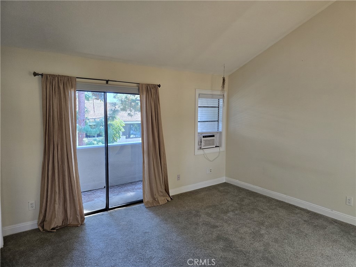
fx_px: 237
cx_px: 178
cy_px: 134
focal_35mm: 23
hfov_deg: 73.9
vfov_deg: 58.9
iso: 160
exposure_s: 1/120
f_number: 1.7
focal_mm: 6.3
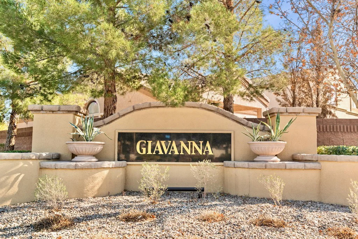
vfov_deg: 38.9
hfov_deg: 55.8
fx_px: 338
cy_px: 120
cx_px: 179
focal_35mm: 34
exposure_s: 1/100
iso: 1000
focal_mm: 34
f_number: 10
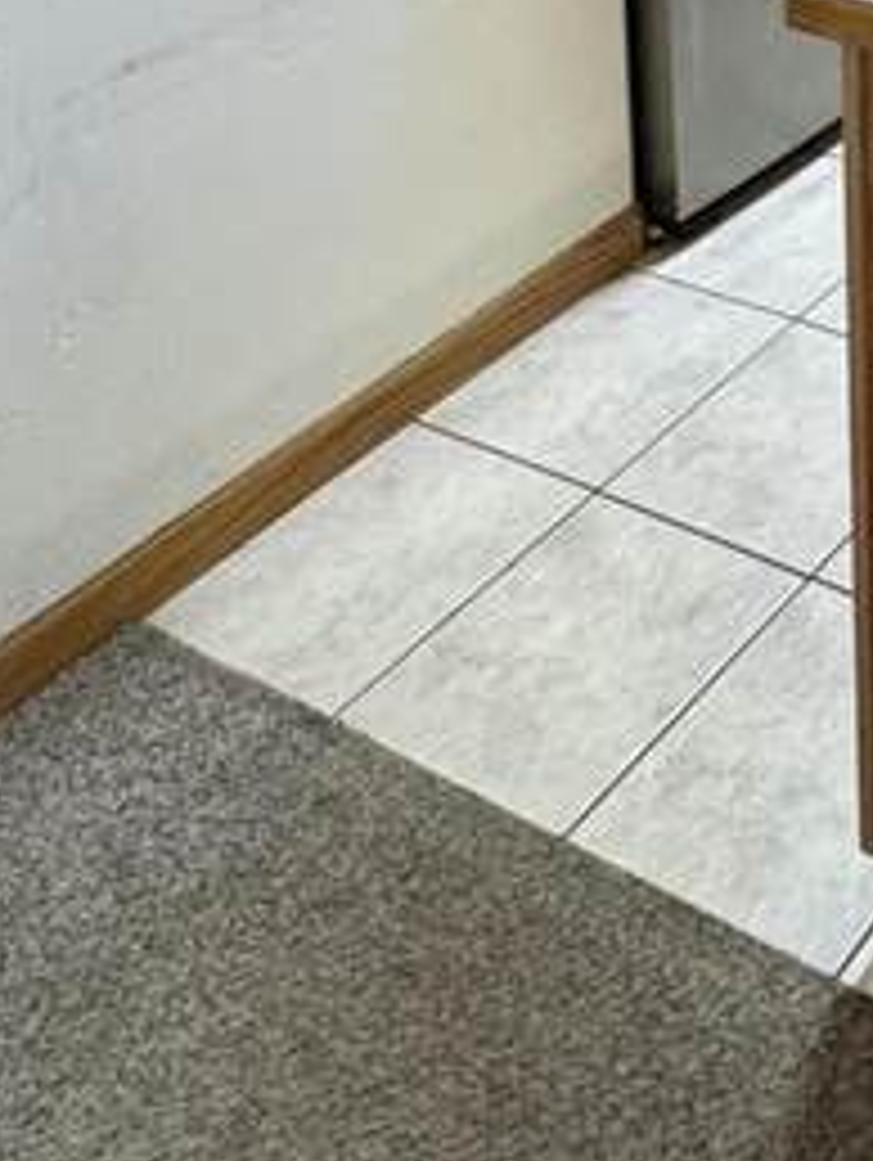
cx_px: 1449
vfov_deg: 25.3
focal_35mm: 52
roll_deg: -0.2
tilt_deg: -6.2
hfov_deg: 21.4
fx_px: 1746
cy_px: -675
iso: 160
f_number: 2.2
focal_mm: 2.22
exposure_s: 1/60
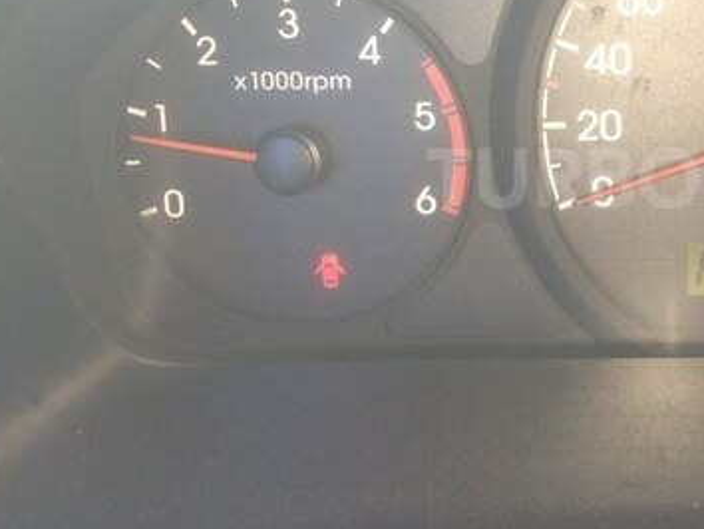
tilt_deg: -33.1
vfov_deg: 26.9
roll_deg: +1.5
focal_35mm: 54
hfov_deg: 33.7
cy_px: 178
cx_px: 630
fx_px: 1099
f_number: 2.2
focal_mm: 4.15
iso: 32
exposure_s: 1/39
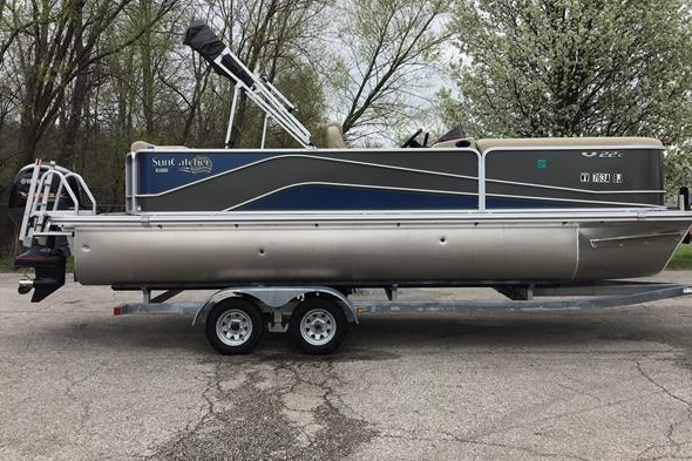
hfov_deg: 54.4
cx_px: 355
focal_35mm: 35
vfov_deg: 37.7
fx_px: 673
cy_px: 187
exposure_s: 1/641
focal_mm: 3.3
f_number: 2.4
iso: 25
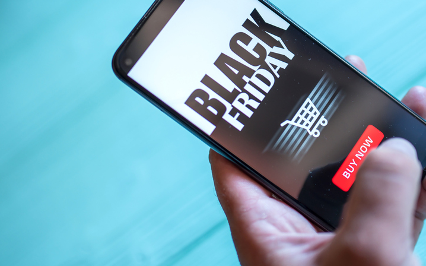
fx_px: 418
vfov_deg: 35.3
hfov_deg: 54.0
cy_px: 137
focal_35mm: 36
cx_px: 213
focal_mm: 35
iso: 250
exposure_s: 1/100
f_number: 1.4
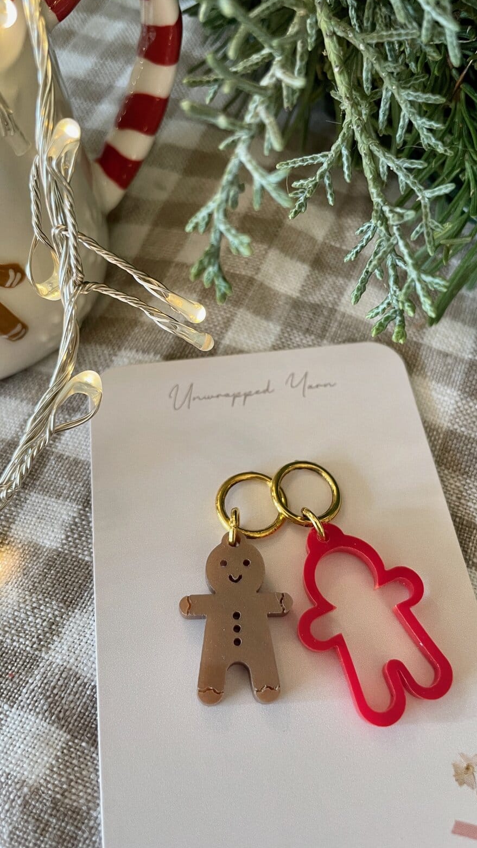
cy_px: 418
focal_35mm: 29
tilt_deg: -60.3
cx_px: 239
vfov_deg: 66.1
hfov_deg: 40.2
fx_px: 652
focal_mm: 4.2
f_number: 1.6
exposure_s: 1/61
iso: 125
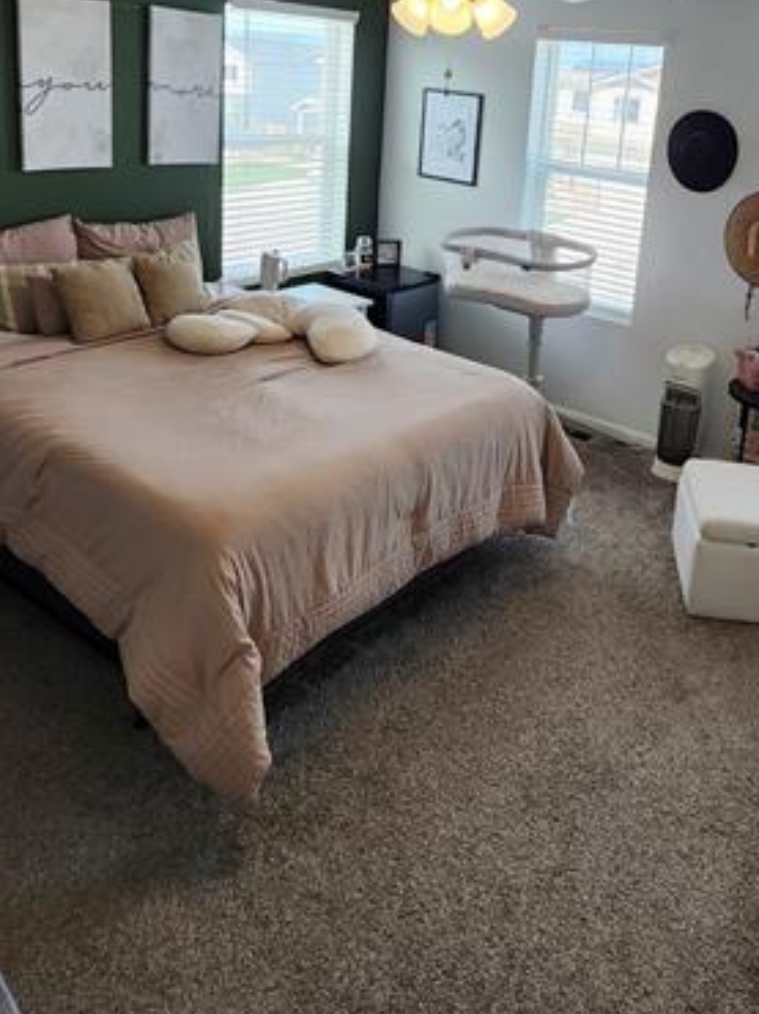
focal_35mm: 27
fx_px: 790
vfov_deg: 61.4
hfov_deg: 50.4
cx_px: 504
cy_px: 244
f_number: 2.2
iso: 64
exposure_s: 1/60
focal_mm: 2.2
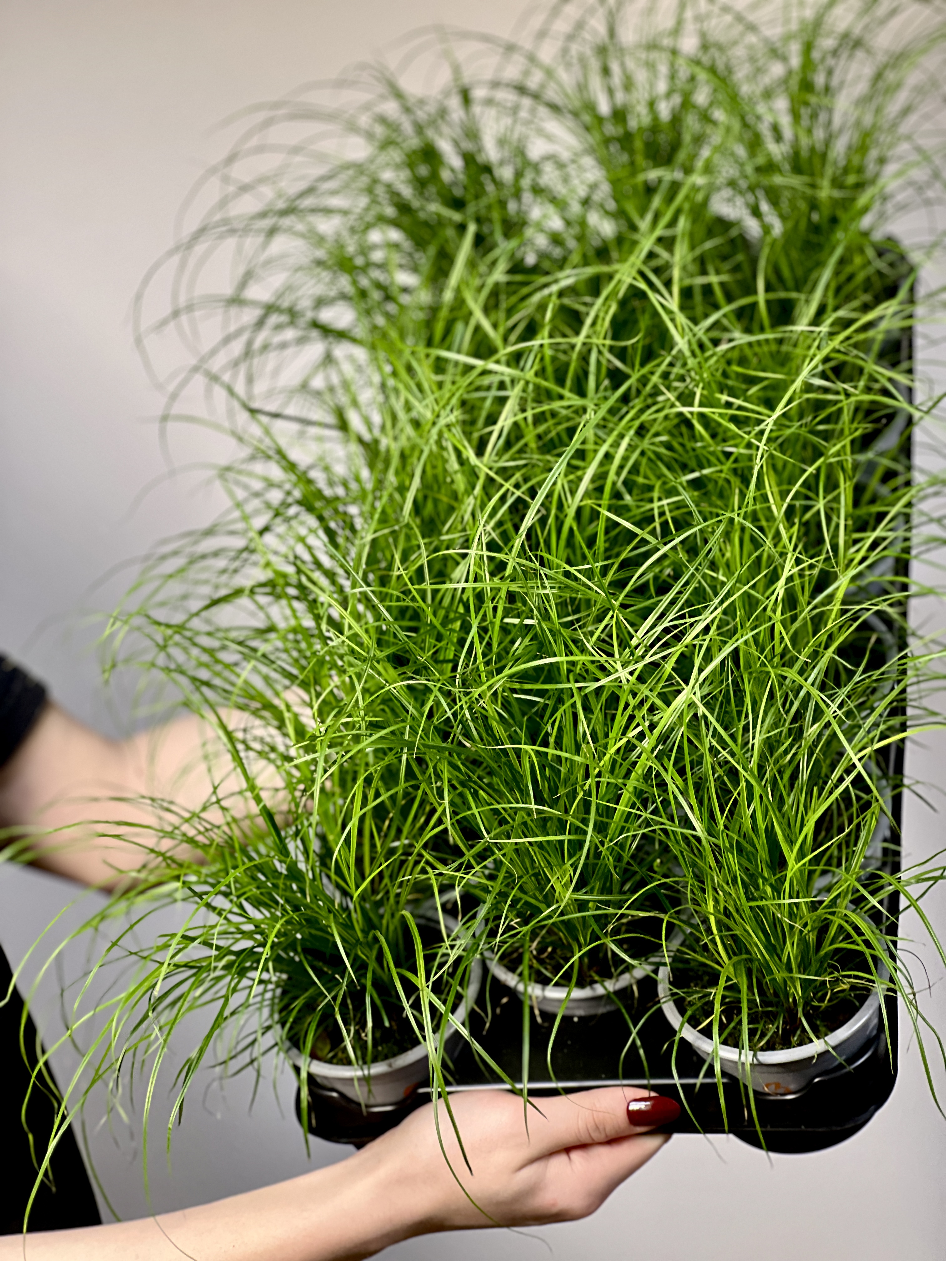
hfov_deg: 19.1
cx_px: 473
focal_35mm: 77
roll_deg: +0.6
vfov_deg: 25.3
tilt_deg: -8.3
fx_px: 2806
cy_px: 630
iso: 125
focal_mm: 9
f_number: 2.8
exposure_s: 1/33
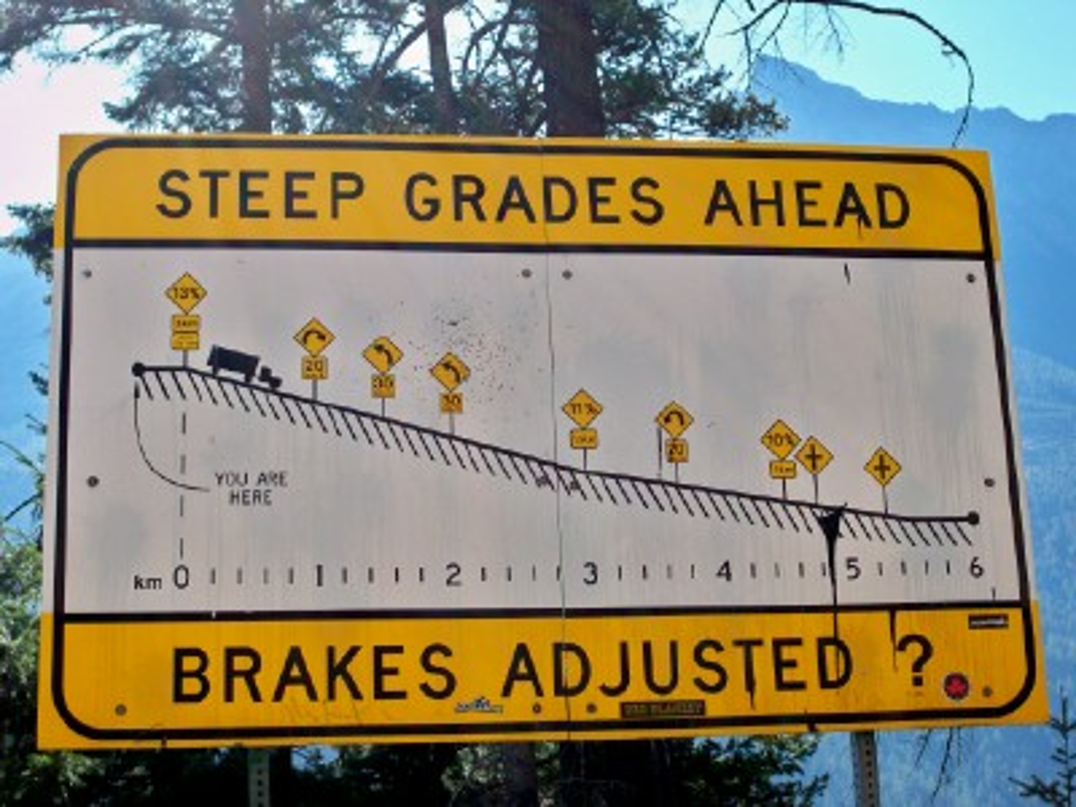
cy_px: 404
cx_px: 538
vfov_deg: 26.6
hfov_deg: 34.9
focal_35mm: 55
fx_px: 1710
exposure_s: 1/250
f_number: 4
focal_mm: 9.7
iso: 64
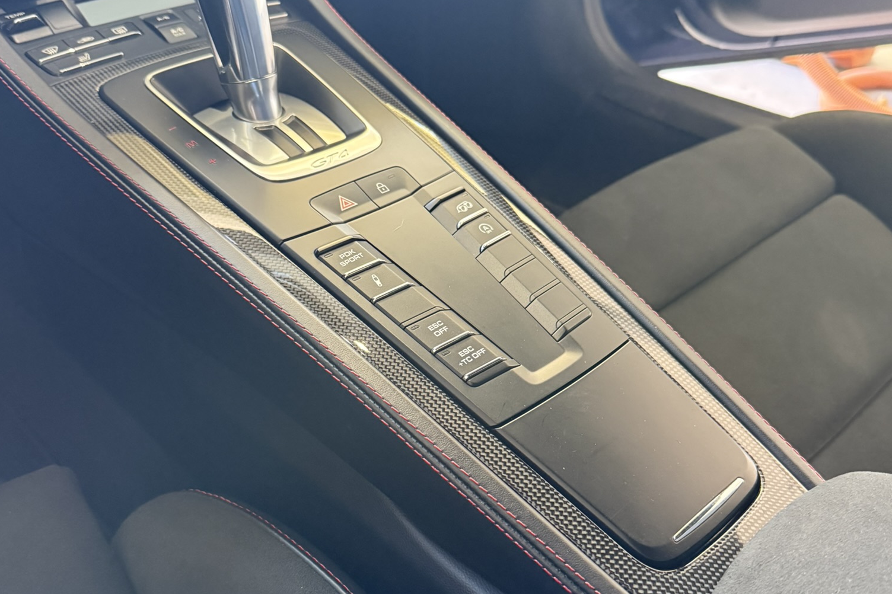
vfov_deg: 38.7
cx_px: 439
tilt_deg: -36.2
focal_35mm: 34
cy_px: 348
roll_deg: -1.0
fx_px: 842
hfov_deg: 55.8
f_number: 1.78
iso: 800
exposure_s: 1/60
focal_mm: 6.76
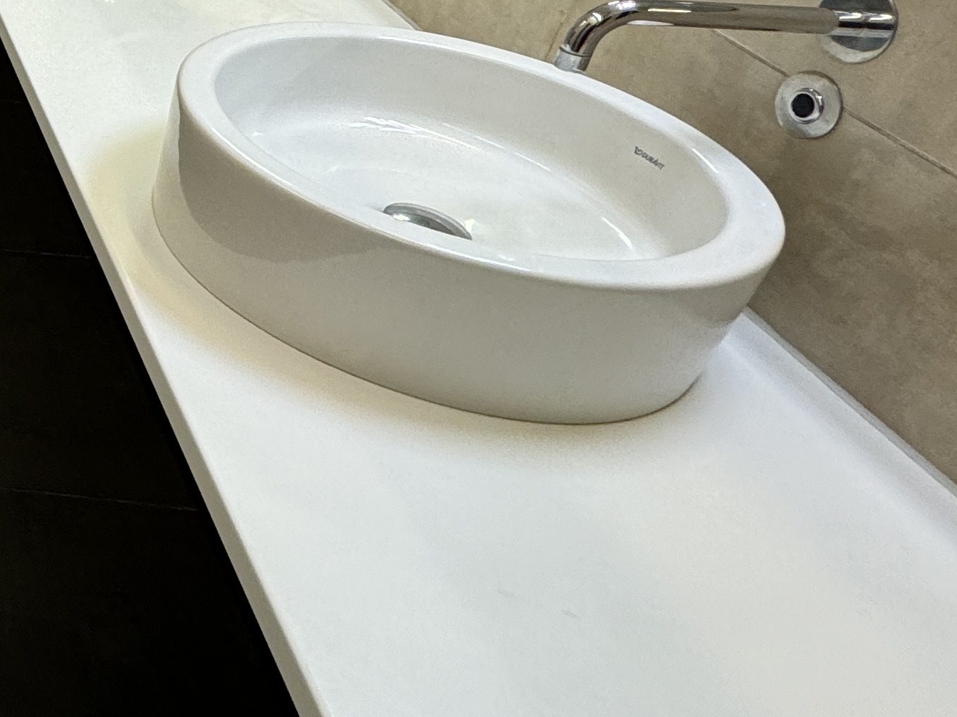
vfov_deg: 32.0
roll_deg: -0.2
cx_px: -435
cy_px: 24
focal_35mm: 42
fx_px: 1161
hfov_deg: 29.6
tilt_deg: -26.9
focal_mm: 2.22
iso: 160
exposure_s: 1/100
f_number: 2.2
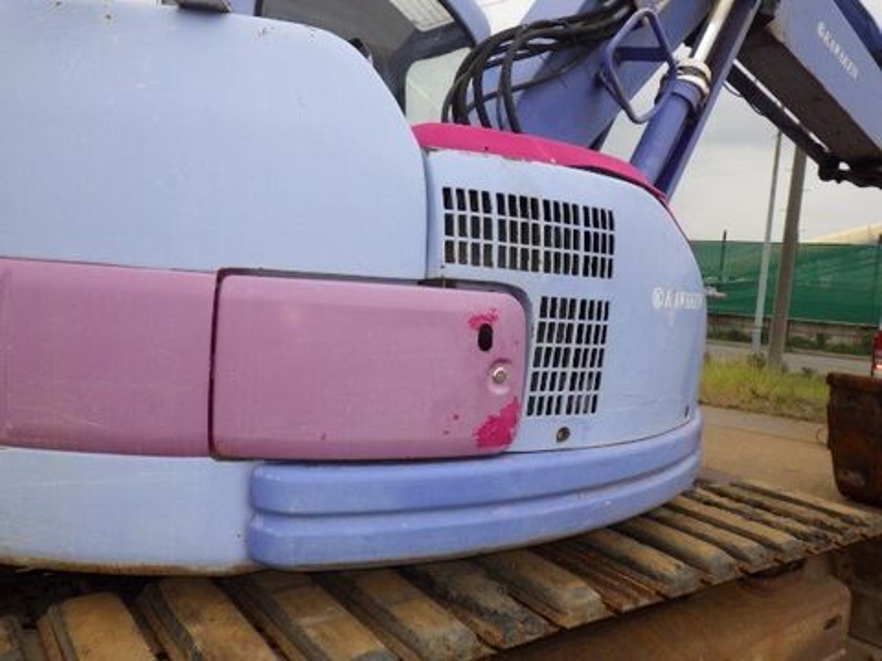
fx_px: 713
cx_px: 441
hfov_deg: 63.4
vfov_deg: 49.7
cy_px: 330
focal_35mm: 28
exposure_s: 1/160
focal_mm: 5
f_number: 4.2
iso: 125
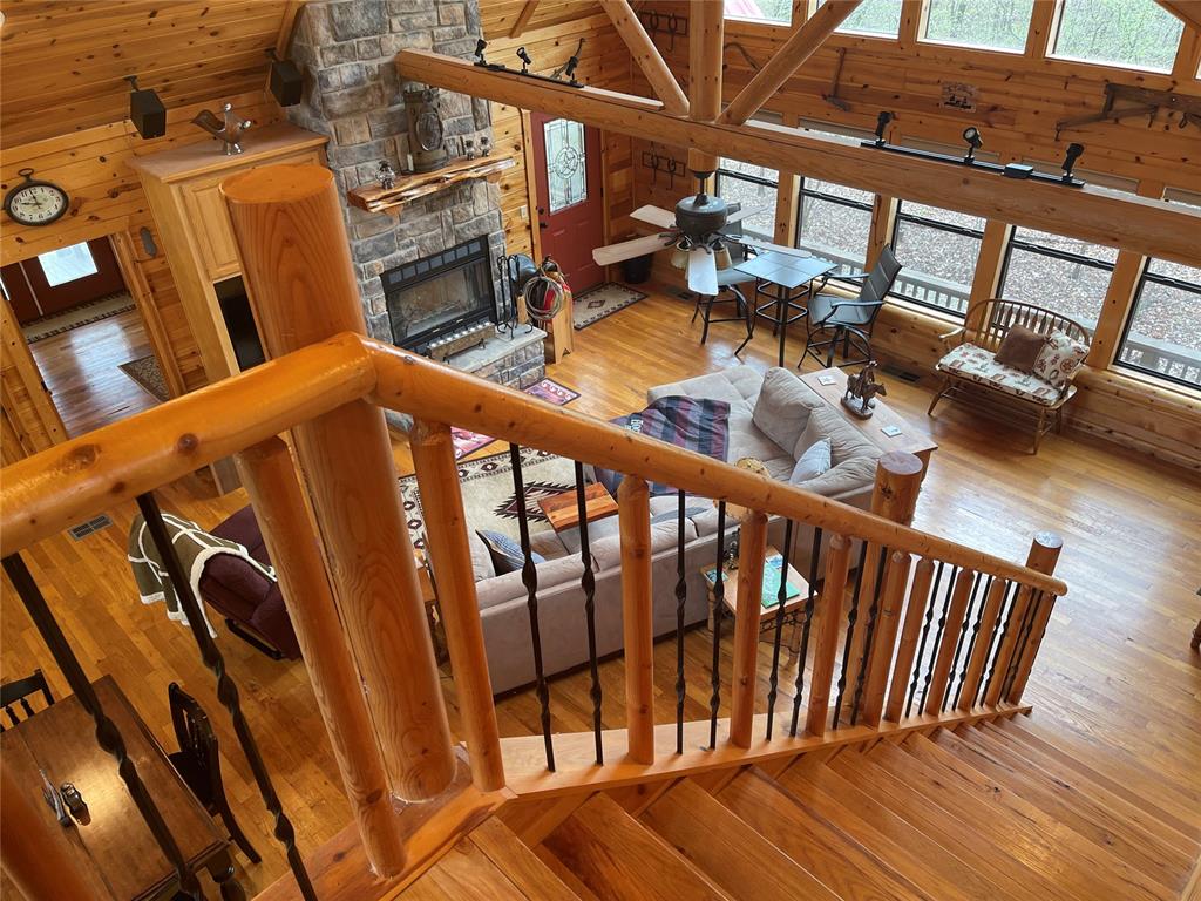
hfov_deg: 67.3
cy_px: 450
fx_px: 902
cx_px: 600
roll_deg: +4.3
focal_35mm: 26
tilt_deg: -34.3
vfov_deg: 53.1
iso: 80
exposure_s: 1/60
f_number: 1.6
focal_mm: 5.1
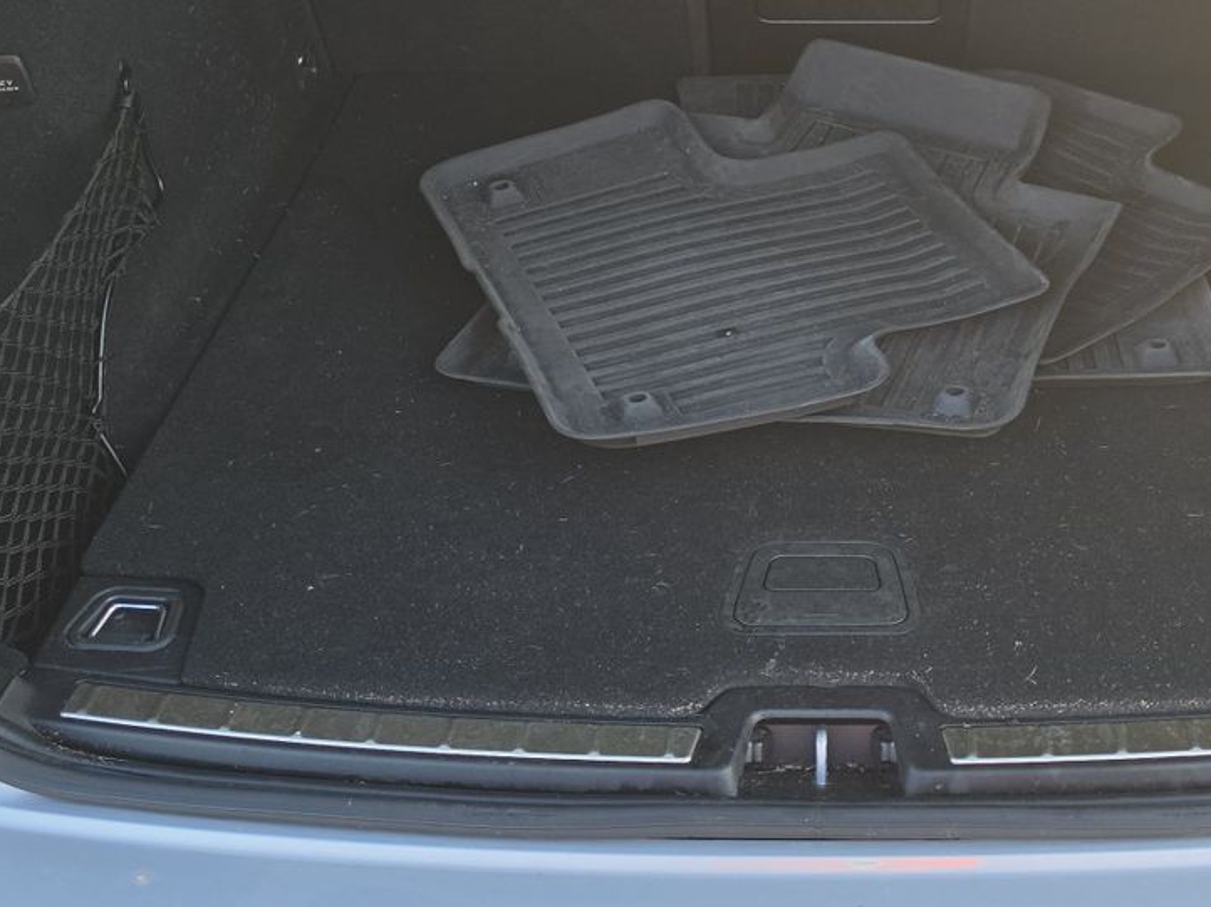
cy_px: 255
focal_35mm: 51
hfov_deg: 36.8
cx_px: 879
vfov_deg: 28.2
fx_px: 1784
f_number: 1.4
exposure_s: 1/128
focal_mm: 6.5
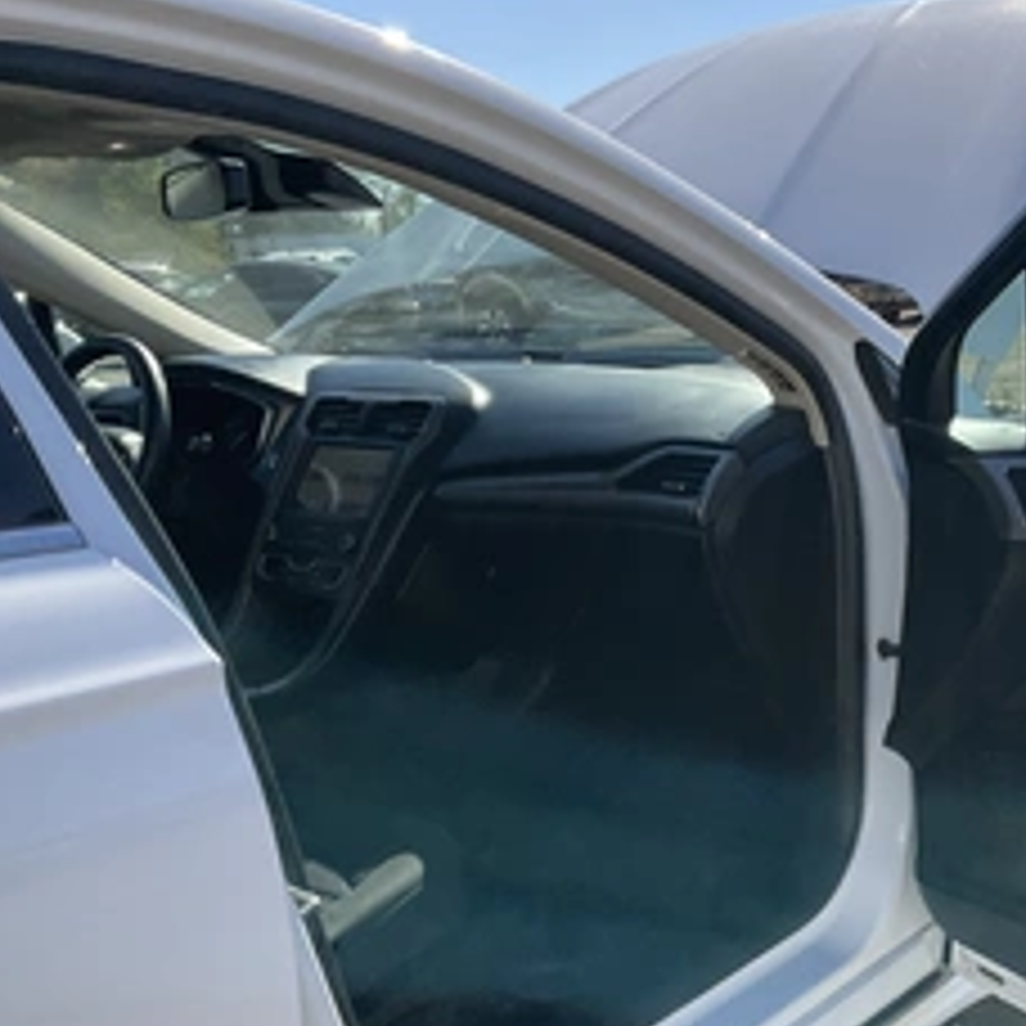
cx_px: 711
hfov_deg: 37.0
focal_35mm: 45
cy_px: 616
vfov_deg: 37.4
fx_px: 1509
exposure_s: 1/1076
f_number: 1.8
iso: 25
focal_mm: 3
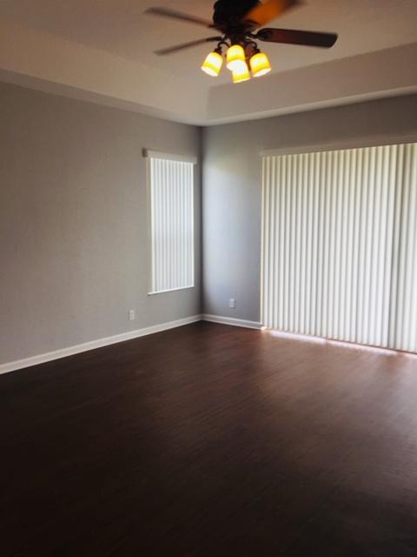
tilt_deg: -3.8
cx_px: 208
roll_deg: -1.7
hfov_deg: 48.2
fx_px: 466
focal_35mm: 29
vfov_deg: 61.7
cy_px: 278
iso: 32
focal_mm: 4.15
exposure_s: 1/40
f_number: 2.2
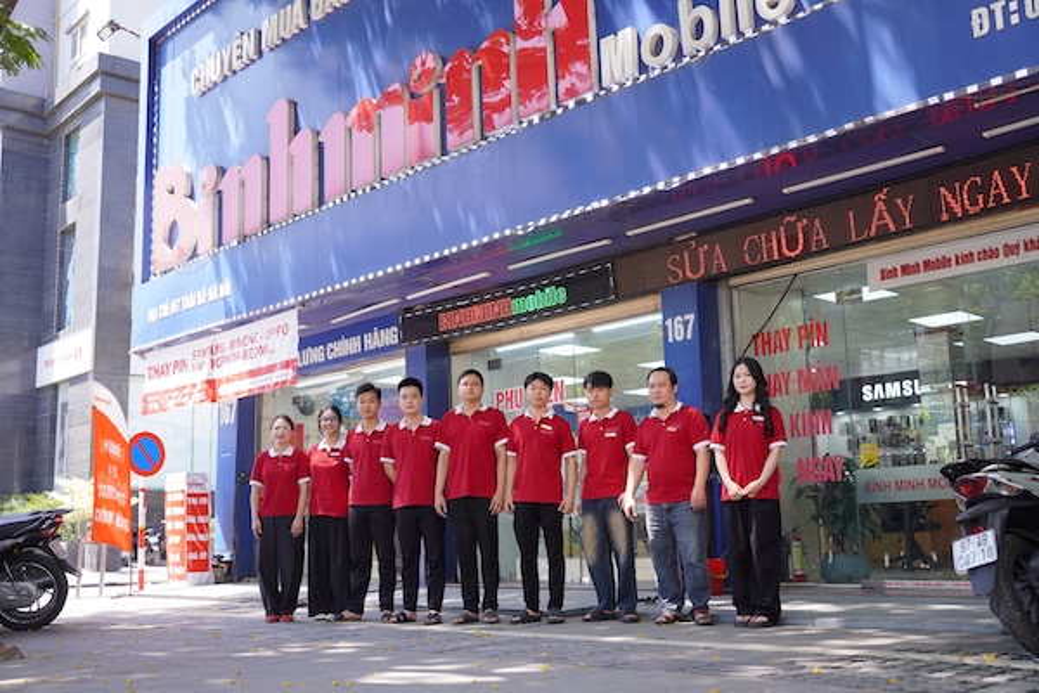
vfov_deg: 35.6
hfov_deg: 51.5
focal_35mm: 37
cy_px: 346
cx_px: 520
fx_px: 1078
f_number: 2.8
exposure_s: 1/800
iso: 400
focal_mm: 24.9
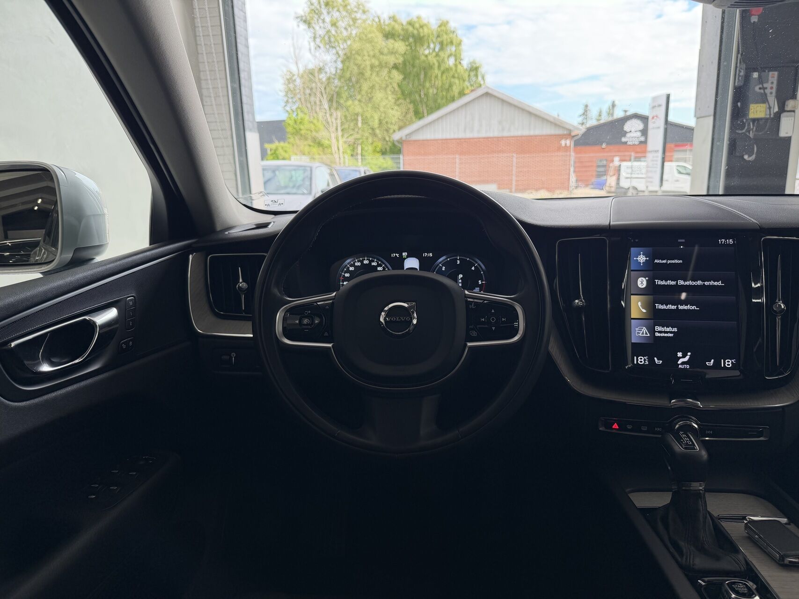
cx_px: 400
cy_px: 300
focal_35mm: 24
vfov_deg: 56.8
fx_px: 554
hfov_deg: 71.6
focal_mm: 6.76
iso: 64
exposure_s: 1/200
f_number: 1.78
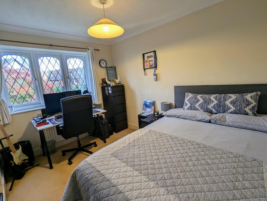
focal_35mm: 16
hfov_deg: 94.4
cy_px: 100
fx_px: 124
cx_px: 134
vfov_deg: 78.2
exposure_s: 1/100
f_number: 2.2
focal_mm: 2.35
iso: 102
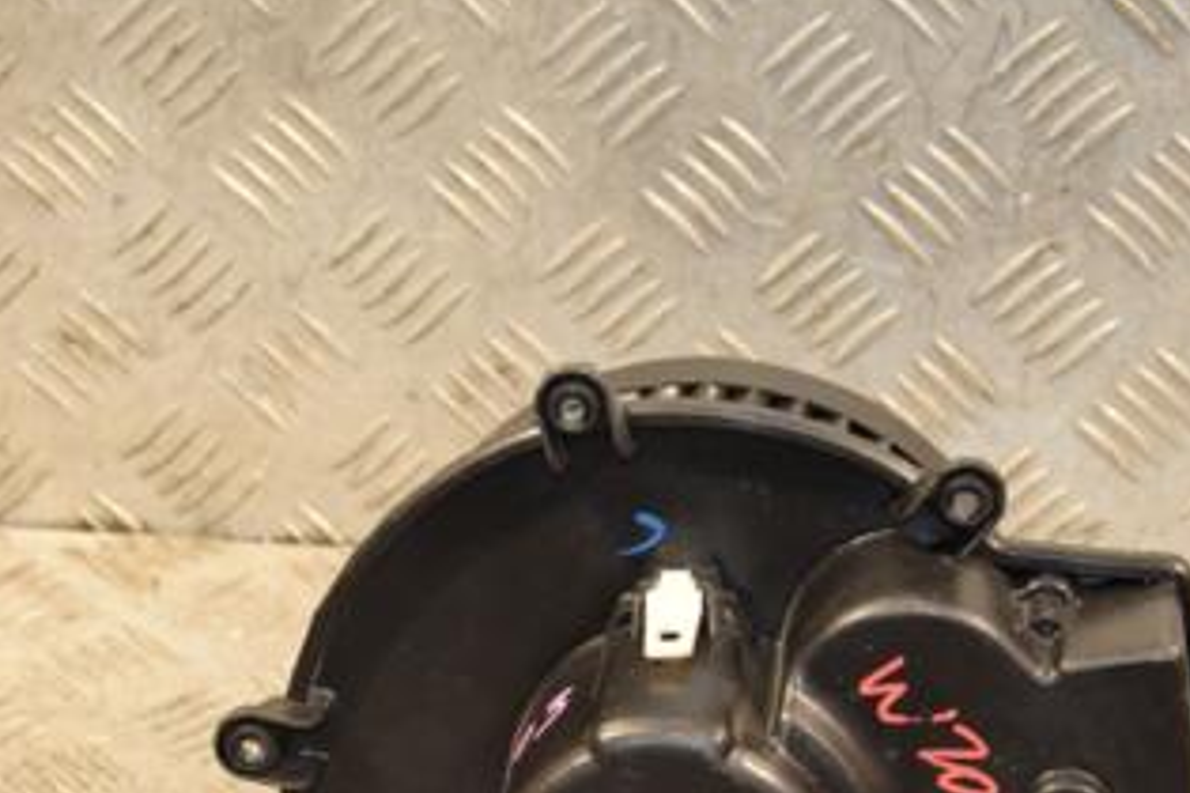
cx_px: 555
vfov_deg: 10.0
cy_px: 646
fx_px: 4528
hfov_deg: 15.0
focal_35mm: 137
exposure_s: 1/160
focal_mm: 48
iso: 800
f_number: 4.8
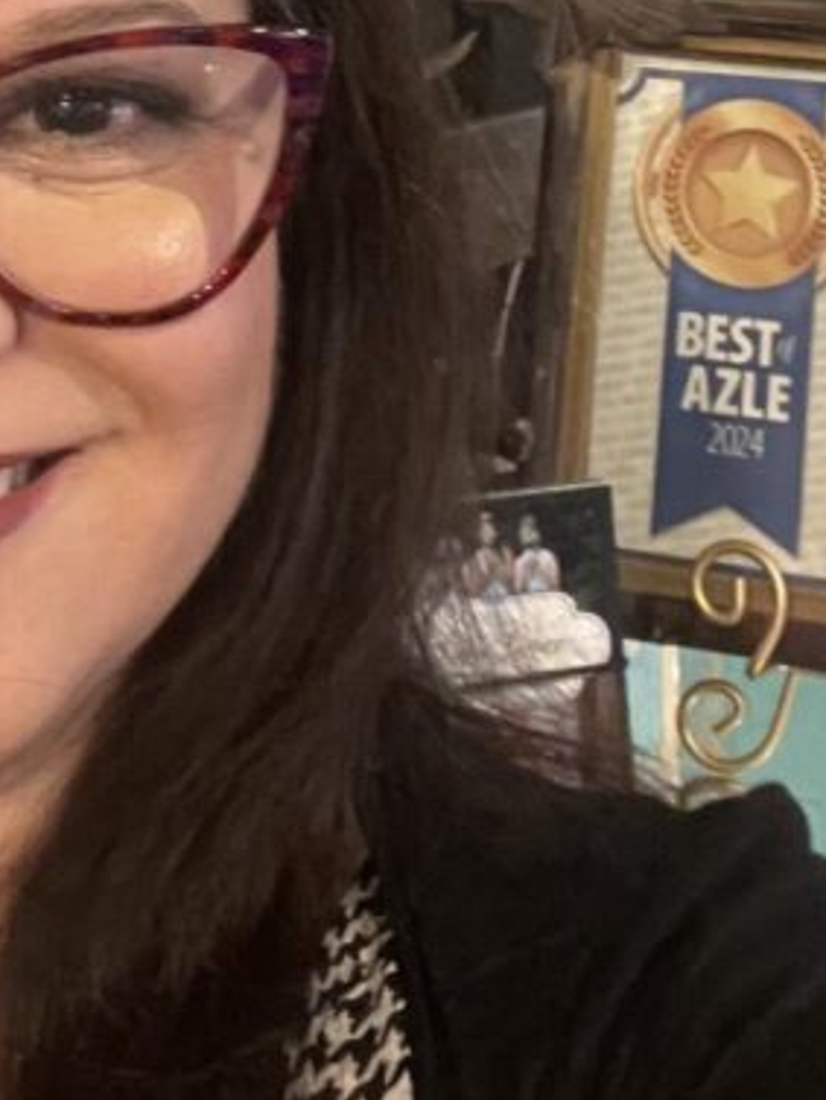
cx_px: 312
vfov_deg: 21.4
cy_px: -166
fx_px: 2735
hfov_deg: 17.2
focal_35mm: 86
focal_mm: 2.71
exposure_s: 1/24
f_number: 2.2
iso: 640
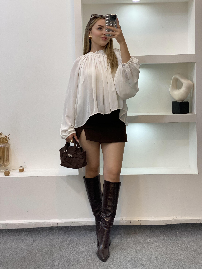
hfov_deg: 28.0
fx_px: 405
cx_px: 101
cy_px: 134
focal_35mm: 52
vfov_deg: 36.8
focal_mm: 6
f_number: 2
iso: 80
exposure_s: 1/100
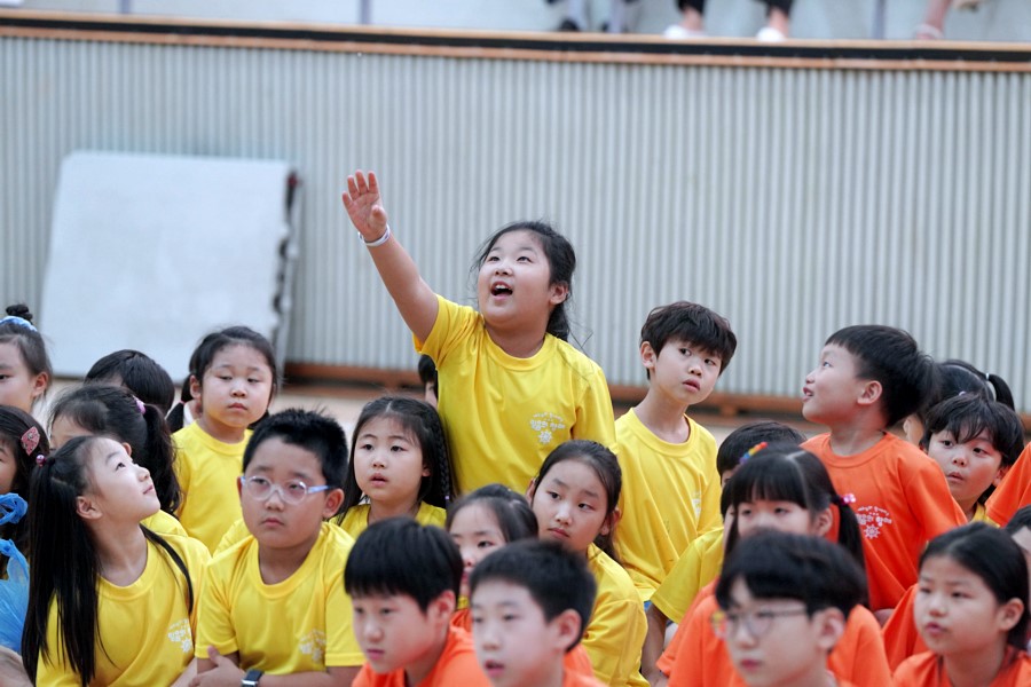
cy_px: 344
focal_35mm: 200
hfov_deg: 10.3
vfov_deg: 6.9
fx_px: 5727
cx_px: 516
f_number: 4
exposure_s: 1/250
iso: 2500
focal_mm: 200
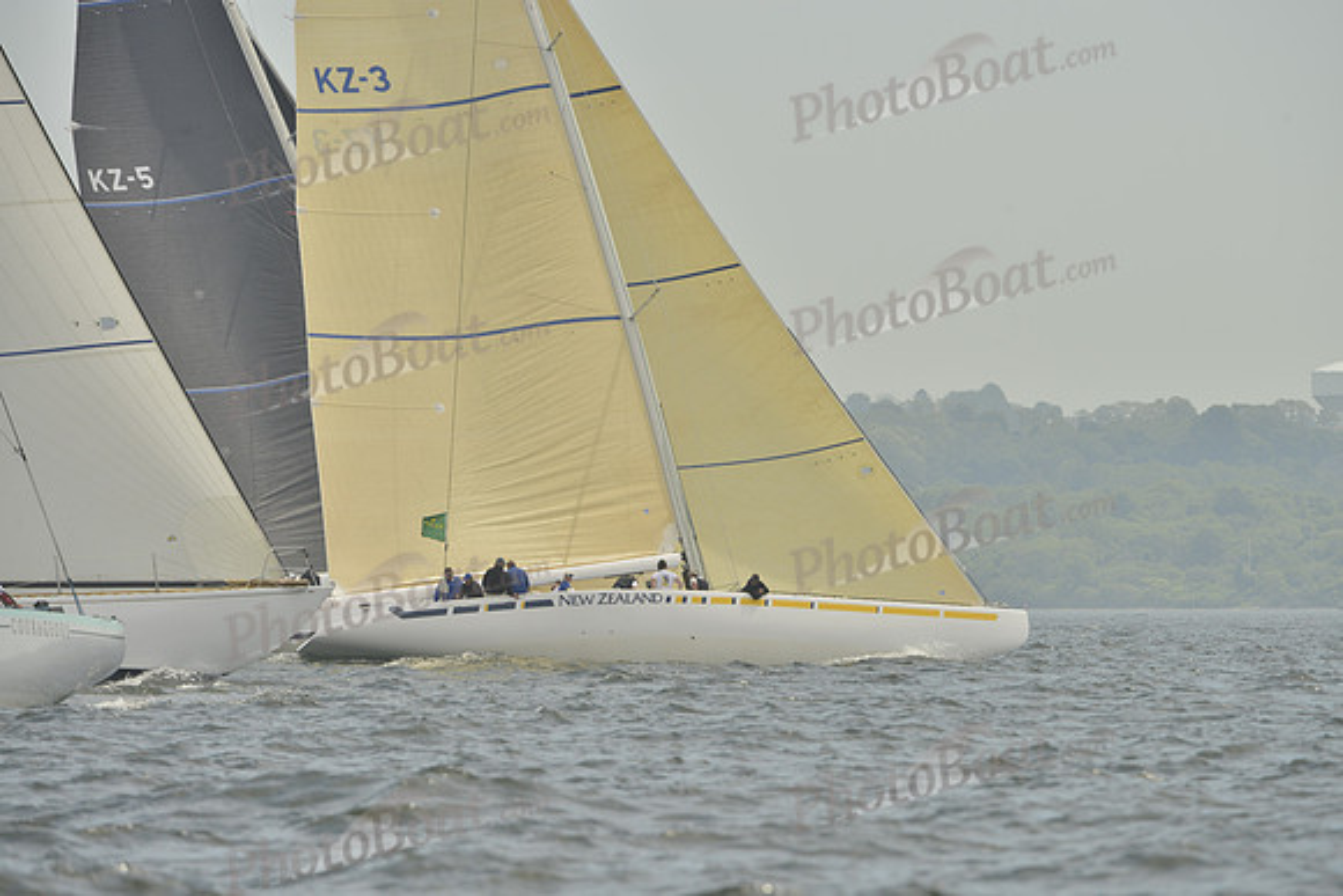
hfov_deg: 5.2
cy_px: 448
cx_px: 672
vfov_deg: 3.4
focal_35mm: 400
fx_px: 14925
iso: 280
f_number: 10
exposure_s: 1/800
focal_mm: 400
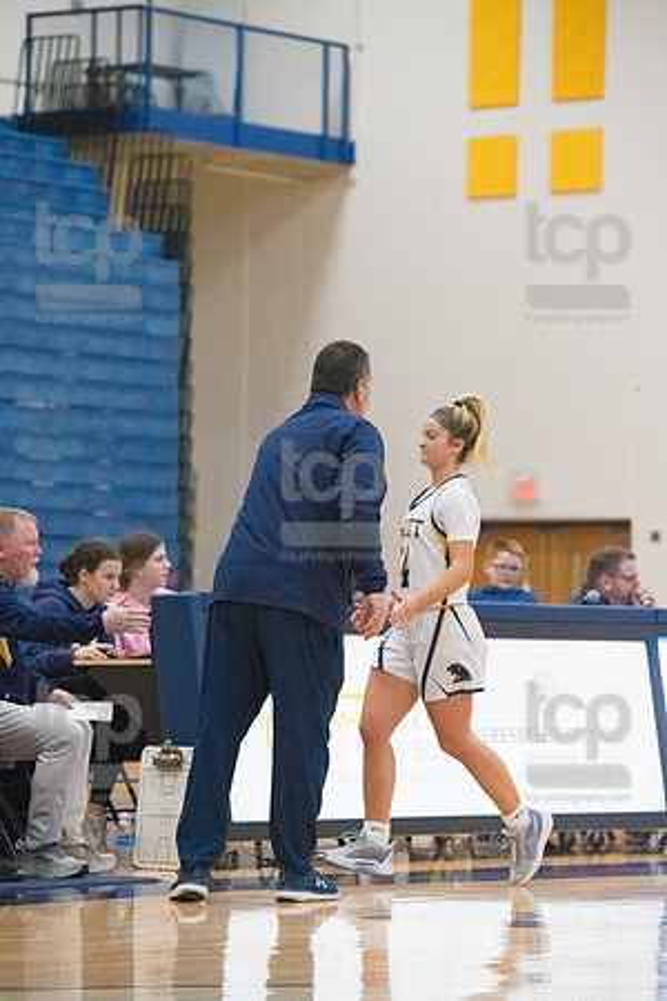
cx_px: 334
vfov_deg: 12.5
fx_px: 4585
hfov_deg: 8.3
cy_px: 500
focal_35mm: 165
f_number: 4.5
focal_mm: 165
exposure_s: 1/1250
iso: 8000
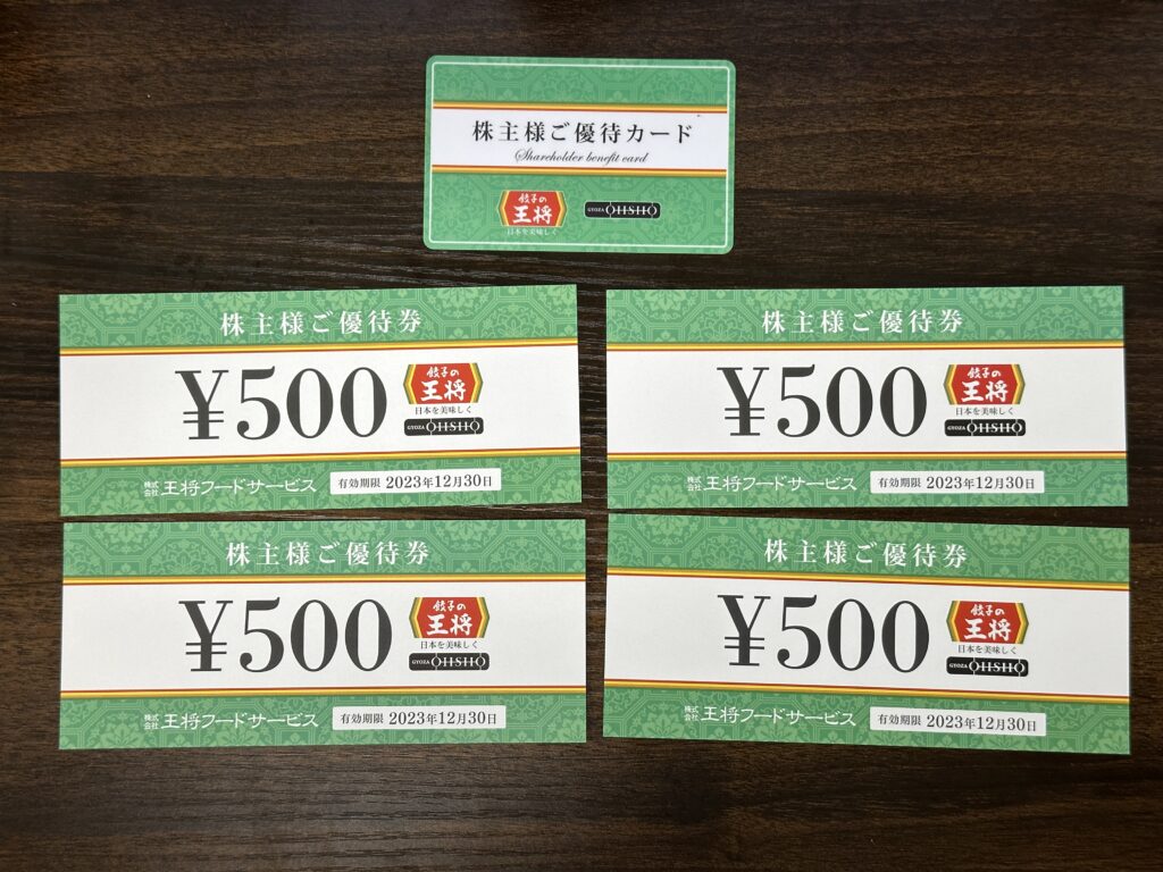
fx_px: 1613
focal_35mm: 48
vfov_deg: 30.3
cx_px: 582
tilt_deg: -85.8
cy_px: 436
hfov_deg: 39.7
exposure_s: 1/63
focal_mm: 6.86
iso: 80
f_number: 1.78
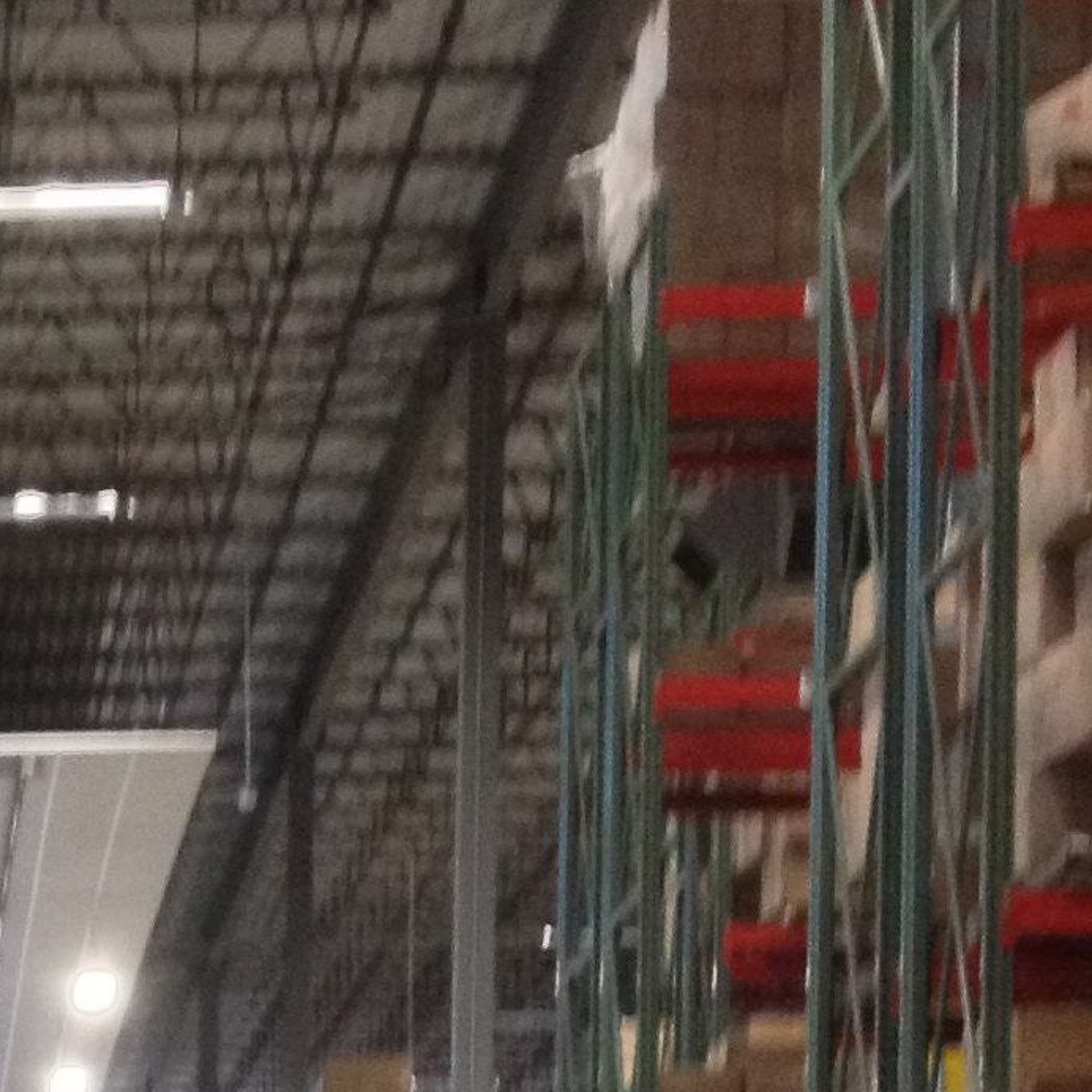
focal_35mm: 146
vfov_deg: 11.4
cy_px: 1685
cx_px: -333
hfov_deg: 11.6
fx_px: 5211
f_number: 2.4
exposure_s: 1/20
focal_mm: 4.28
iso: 250
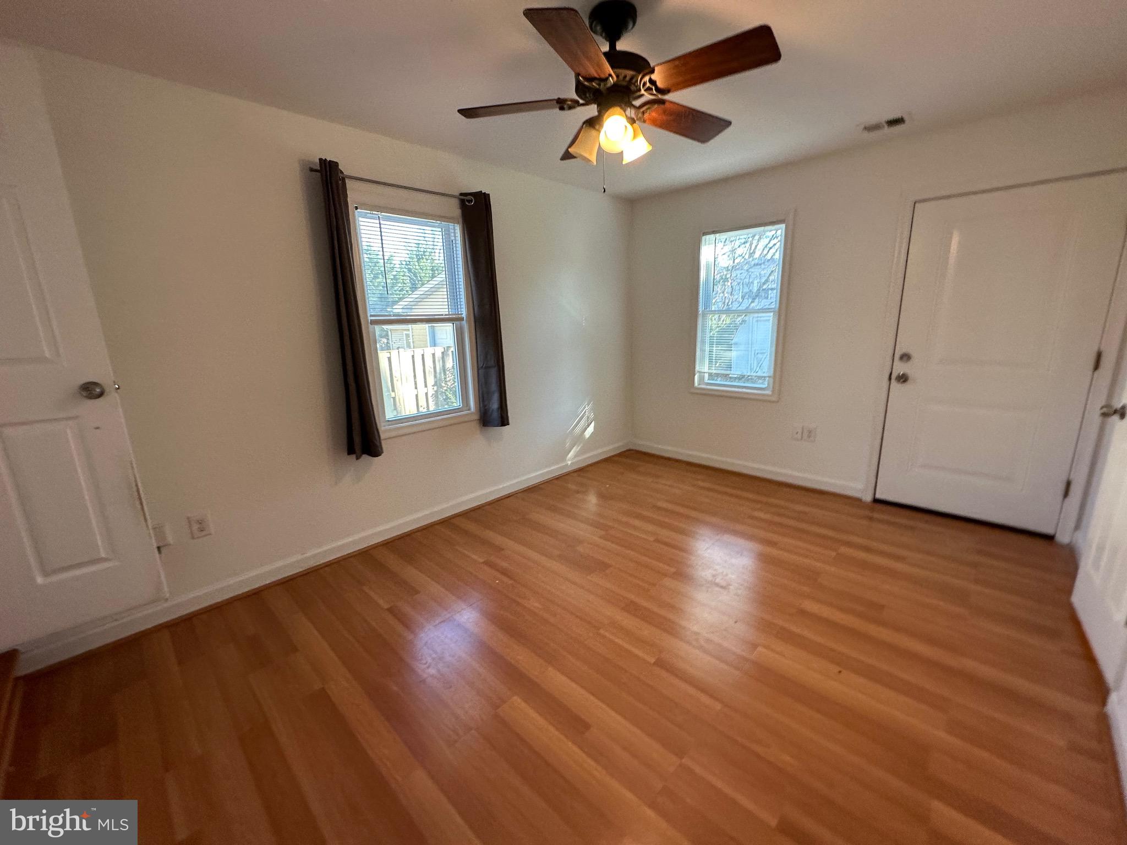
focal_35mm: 14
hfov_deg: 102.1
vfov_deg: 85.7
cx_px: 564
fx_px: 456
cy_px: 422
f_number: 2.2
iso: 160
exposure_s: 1/120
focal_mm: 2.22
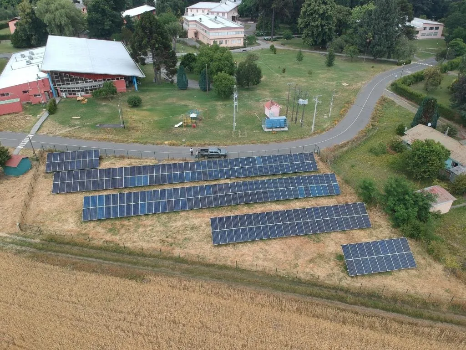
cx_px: 233
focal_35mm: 25
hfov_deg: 69.4
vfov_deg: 54.9
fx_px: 337
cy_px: 175
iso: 100
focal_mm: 4.49
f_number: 2.6
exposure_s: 1/500
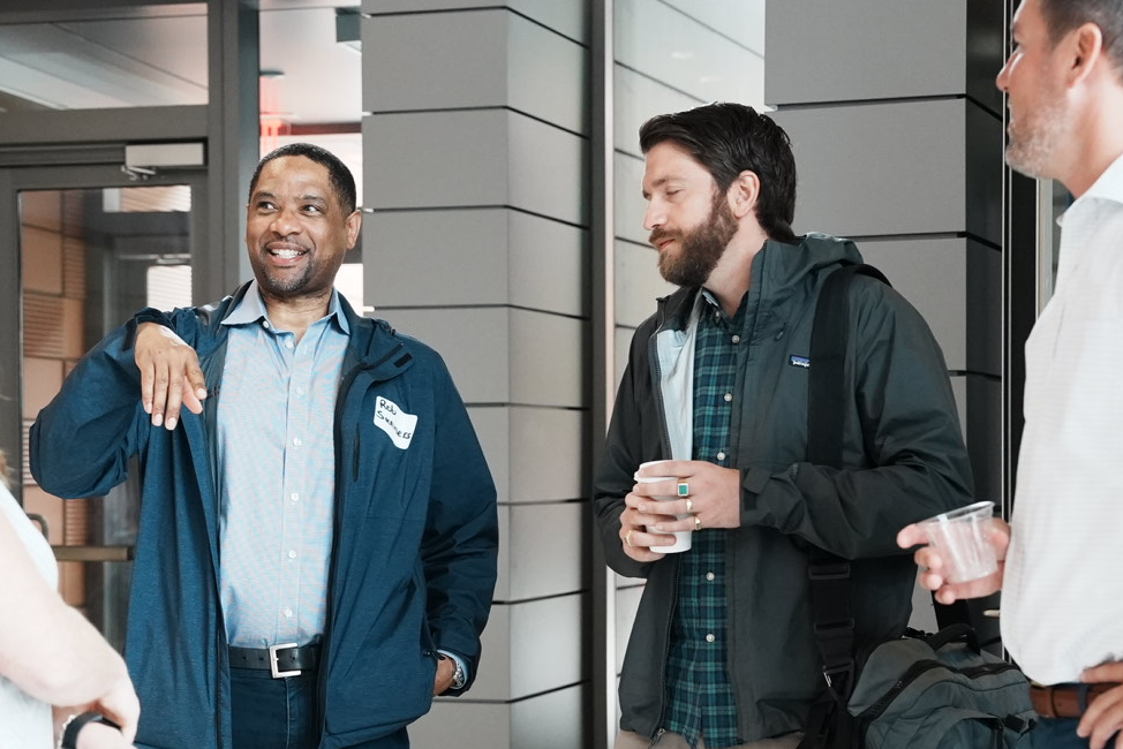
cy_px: 453
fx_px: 2434
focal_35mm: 78
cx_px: 510
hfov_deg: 26.0
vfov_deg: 17.5
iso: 4000
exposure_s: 1/200
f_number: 4
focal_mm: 47
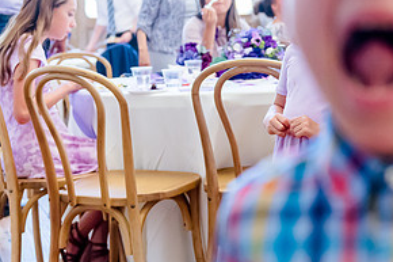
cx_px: 313
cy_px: 38
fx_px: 786
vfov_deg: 18.7
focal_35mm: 72
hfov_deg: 27.5
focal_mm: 36
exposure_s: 1/640
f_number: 2.8
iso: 2500
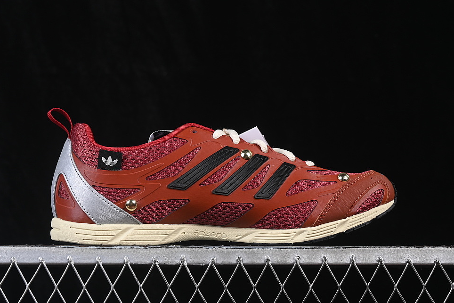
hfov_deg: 24.2
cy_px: 141
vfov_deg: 16.3
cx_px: 219
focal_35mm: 84
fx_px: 1059
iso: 160
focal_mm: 50
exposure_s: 1/80
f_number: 8
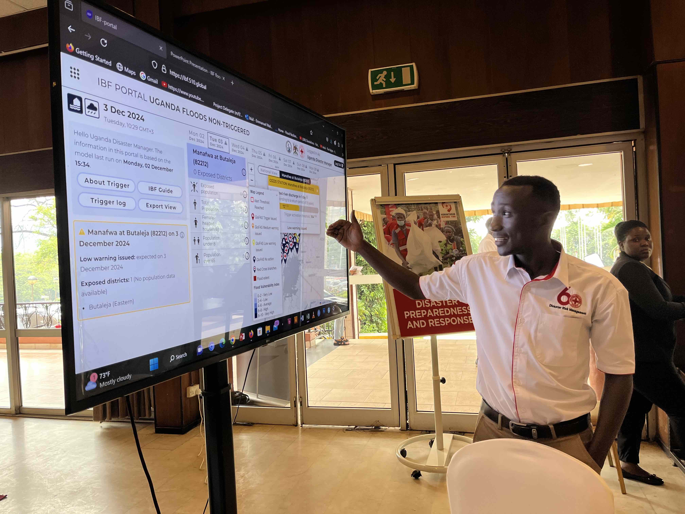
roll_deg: +2.9
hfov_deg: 67.3
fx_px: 515
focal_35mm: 26
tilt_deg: -0.7
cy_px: 257
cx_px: 342
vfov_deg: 53.1
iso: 125
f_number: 1.6
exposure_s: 1/100
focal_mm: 5.1
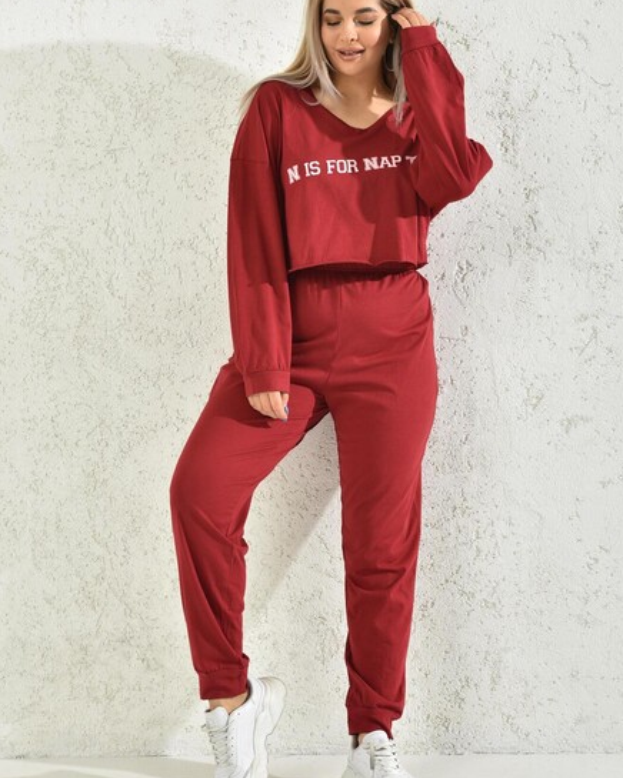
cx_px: 333
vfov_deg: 30.5
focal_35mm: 62
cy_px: 360
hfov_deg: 24.6
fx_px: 1429
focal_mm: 48
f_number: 7.1
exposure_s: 1/160
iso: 100
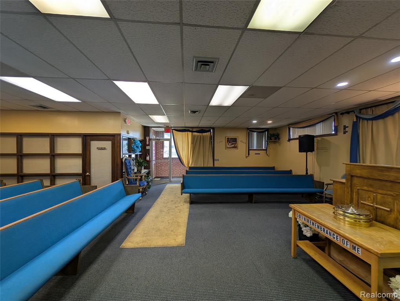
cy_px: 150
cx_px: 200
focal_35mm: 12
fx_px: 139
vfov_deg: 94.6
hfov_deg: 110.5
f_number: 1.95
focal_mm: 2.23
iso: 36
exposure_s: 1/75.5
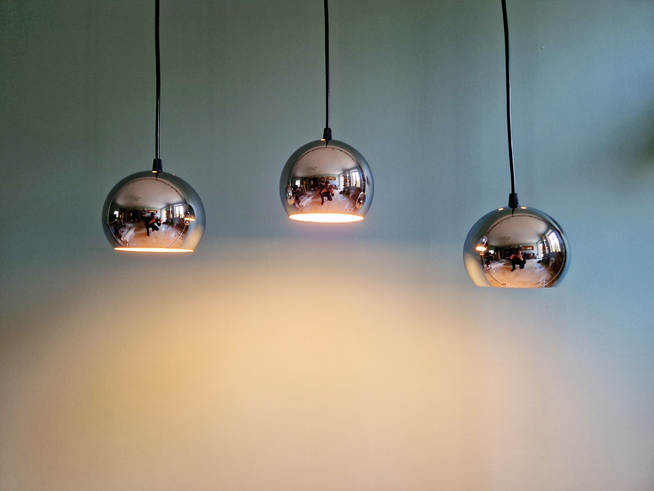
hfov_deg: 73.9
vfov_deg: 58.9
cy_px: 246
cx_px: 327
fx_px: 435
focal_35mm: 23
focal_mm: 5.4
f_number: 1.8
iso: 320
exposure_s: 1/100
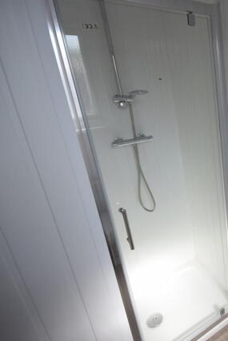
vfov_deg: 76.1
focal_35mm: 23
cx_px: 236
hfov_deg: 45.1
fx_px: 218
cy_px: 170
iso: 360
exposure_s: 1/250
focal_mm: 10
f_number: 8
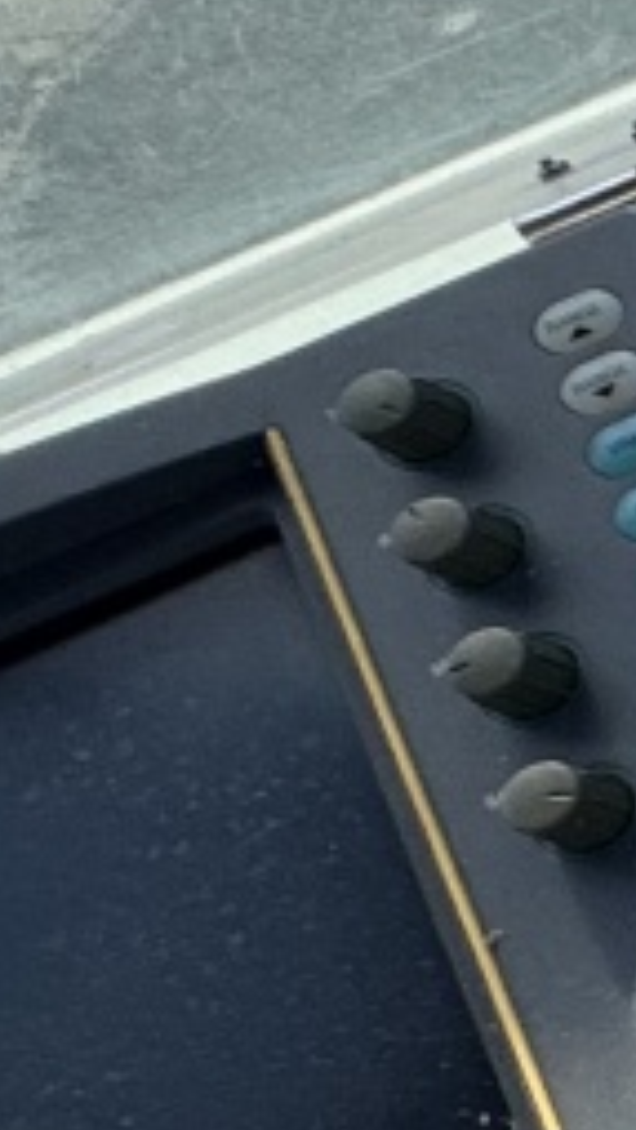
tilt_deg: -54.0
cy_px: 467
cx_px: 3055
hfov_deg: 6.7
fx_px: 2876
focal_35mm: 96
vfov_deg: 22.2
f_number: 2.2
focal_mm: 2.22
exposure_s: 1/1078
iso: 50
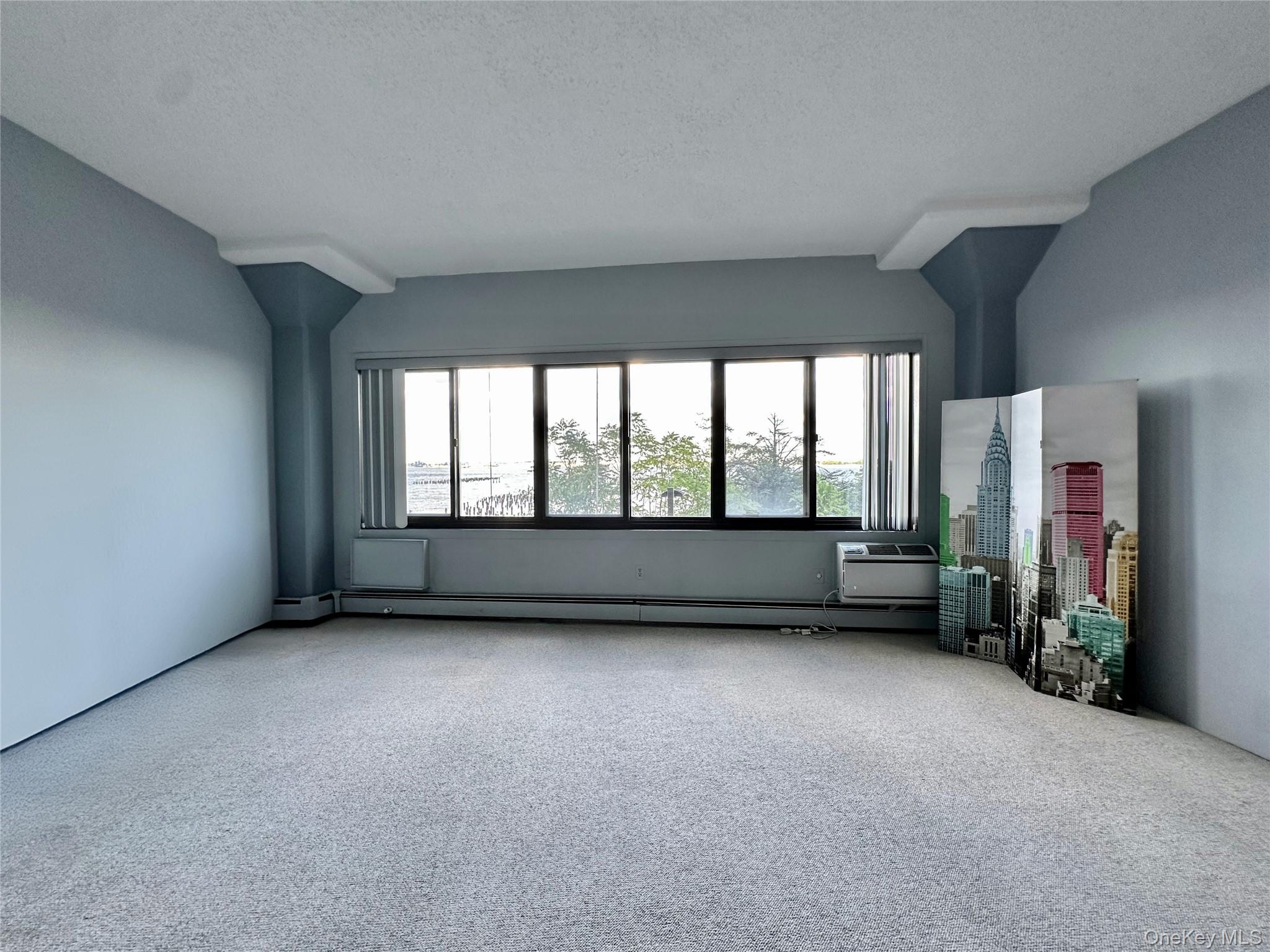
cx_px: 635
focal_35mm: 14
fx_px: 514
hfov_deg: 102.1
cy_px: 476
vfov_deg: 85.7
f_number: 2.2
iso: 125
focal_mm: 2.22
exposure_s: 1/99
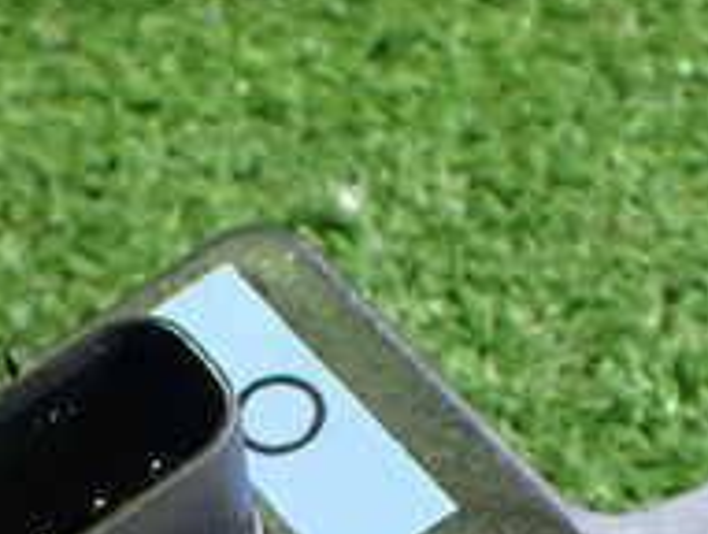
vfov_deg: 14.6
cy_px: 812
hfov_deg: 20.6
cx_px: 130
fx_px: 1926
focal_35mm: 94
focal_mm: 5.4
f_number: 2.3
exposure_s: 1/100
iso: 800
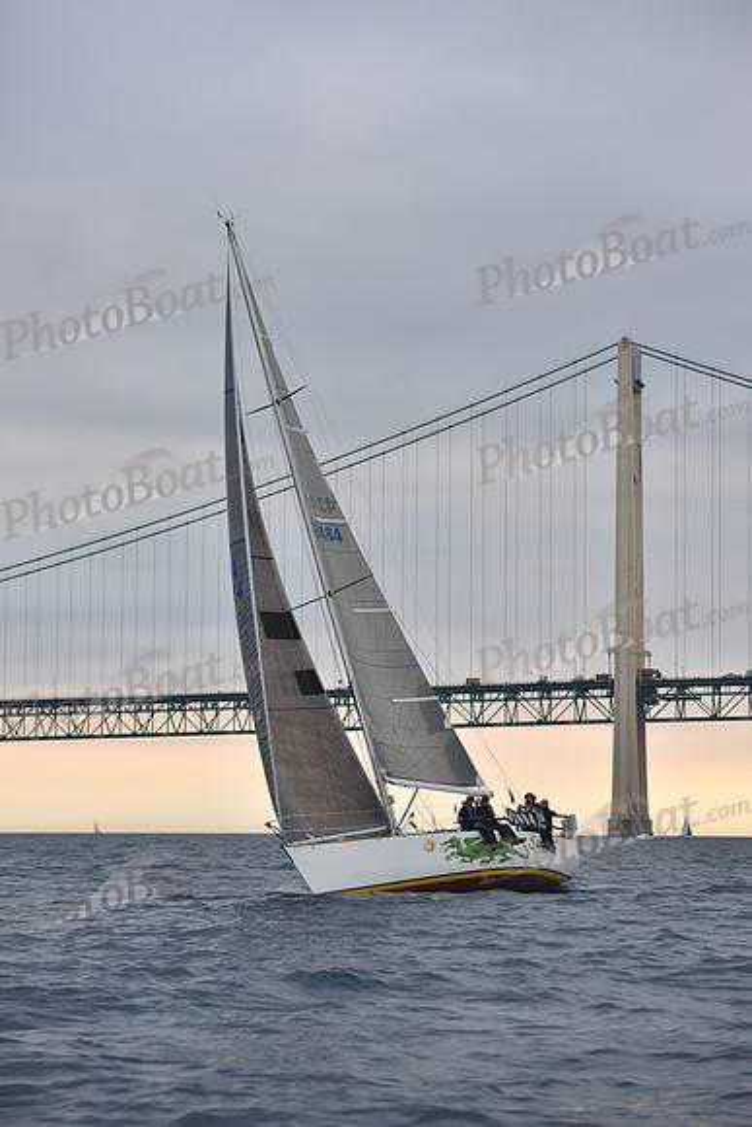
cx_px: 376
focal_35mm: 100
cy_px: 564
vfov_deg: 20.4
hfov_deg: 13.7
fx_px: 3131
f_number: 4.5
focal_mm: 100
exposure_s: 1/640
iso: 500
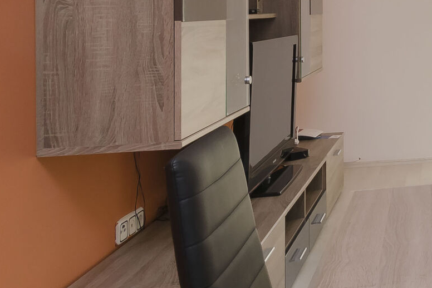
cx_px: 669
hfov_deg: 25.8
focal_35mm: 54
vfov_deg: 24.1
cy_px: 11
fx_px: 648
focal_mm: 10
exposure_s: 1/80
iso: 100
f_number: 9
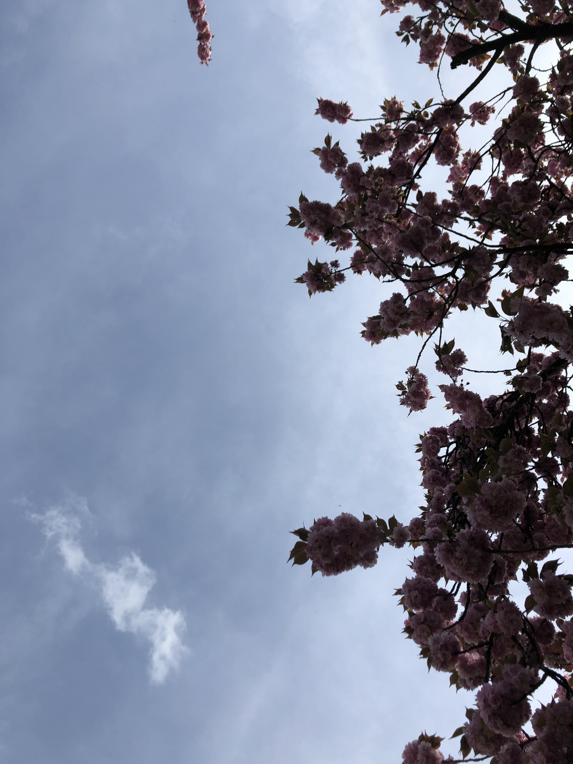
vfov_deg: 63.4
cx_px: 286
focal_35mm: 28
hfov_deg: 49.7
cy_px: 382
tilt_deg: +85.2
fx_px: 618
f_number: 1.8
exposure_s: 1/3247
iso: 25
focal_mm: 4
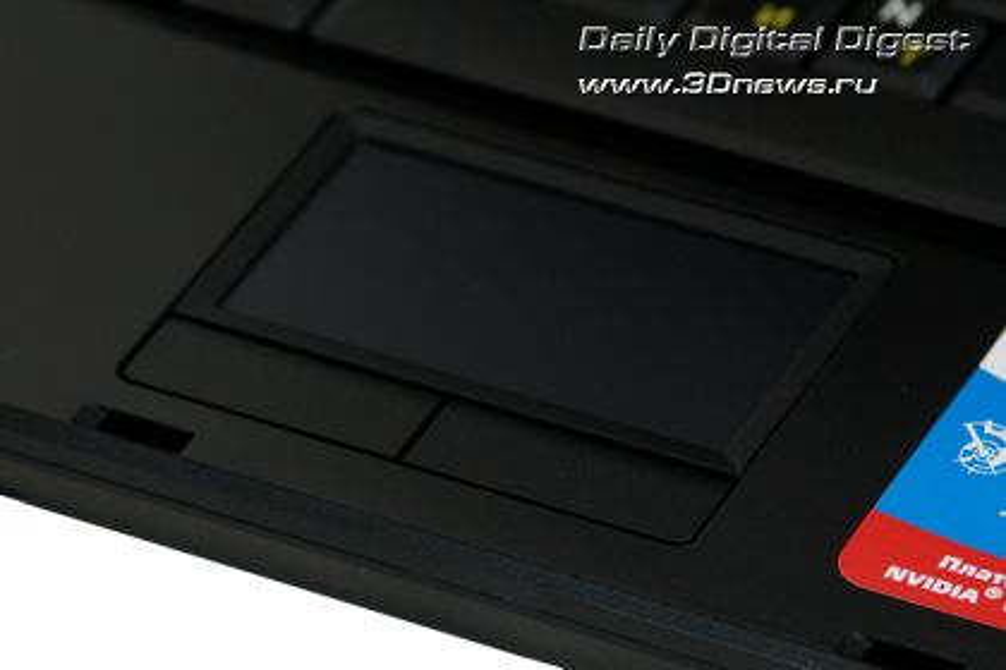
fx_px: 5030
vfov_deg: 7.6
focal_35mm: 180
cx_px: 503
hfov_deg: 11.4
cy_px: 335
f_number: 5
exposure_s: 1/40
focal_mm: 120
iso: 200
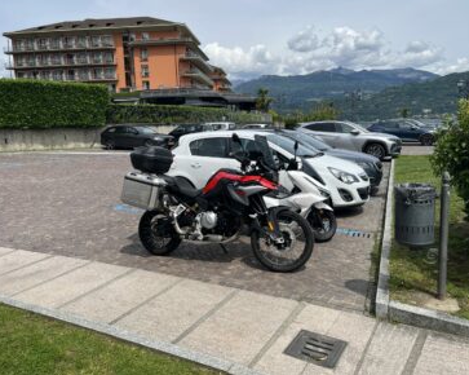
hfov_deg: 62.2
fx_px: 388
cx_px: 230
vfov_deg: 51.5
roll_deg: +1.8
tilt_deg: -8.0
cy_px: 184
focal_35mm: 28
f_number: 1.6
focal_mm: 5.1
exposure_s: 1/3745
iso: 50
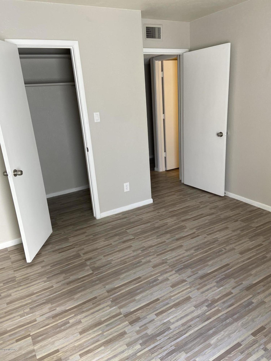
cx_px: 136
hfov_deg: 53.1
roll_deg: +3.8
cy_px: 180
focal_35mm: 26
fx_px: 271
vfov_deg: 67.3
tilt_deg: -17.0
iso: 64
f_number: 1.8
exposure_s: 1/121
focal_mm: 4.25
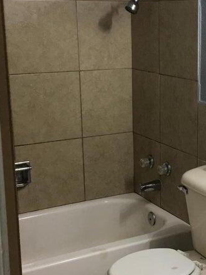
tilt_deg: -9.8
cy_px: 138
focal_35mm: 68
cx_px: 199
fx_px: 539
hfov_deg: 21.0
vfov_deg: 28.6
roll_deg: -1.0
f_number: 2.2
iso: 32
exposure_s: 1/15
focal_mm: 4.15
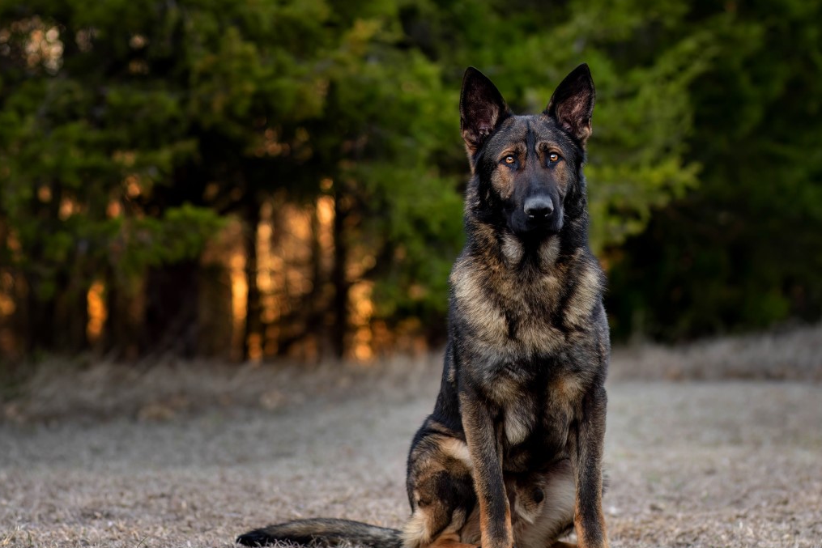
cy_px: 238
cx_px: 446
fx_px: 3060
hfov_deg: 15.3
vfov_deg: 10.2
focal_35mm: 134
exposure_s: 1/250
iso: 160
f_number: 2.8
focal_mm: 85
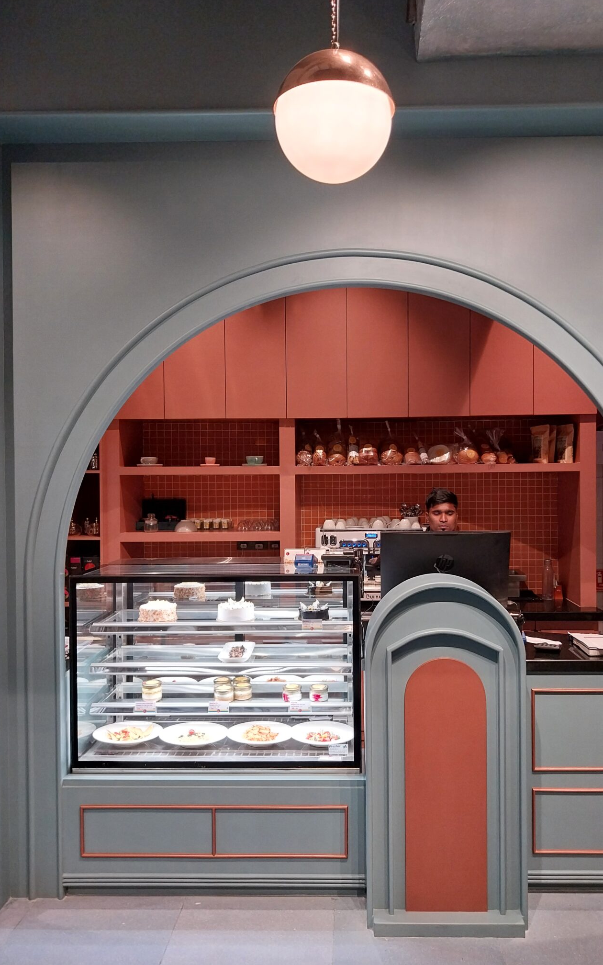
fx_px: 736
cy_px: 487
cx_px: 347
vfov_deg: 66.5
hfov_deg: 44.4
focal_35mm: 28
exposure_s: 1/50
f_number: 1.8
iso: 125
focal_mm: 4
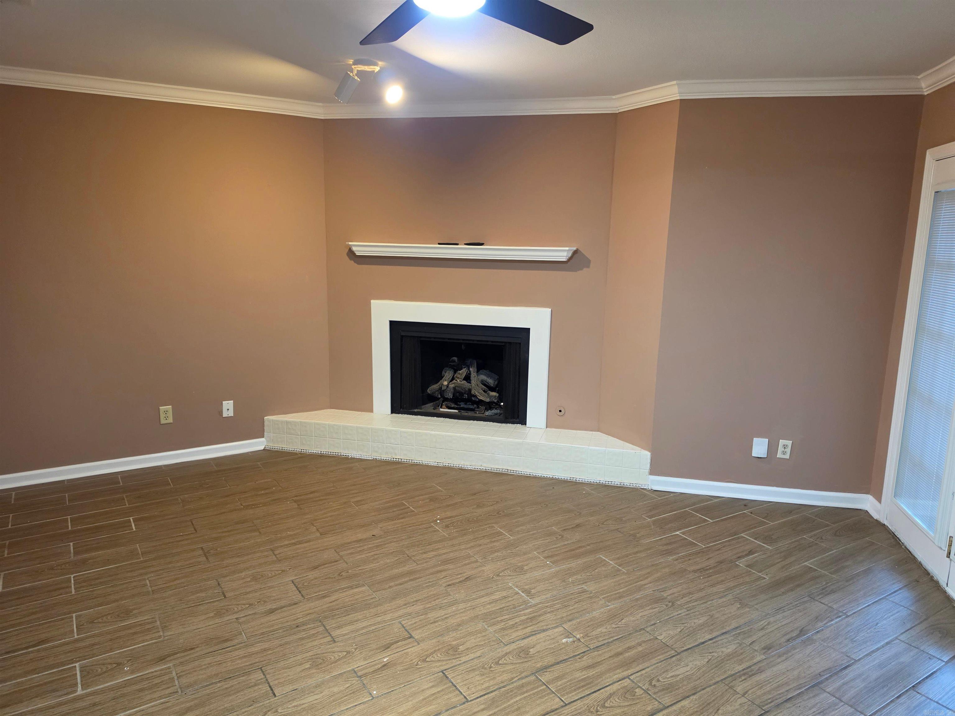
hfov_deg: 73.9
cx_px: 478
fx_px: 635
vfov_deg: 58.9
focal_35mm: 23
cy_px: 358
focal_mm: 6.5
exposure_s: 1/120
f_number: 1.4
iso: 640
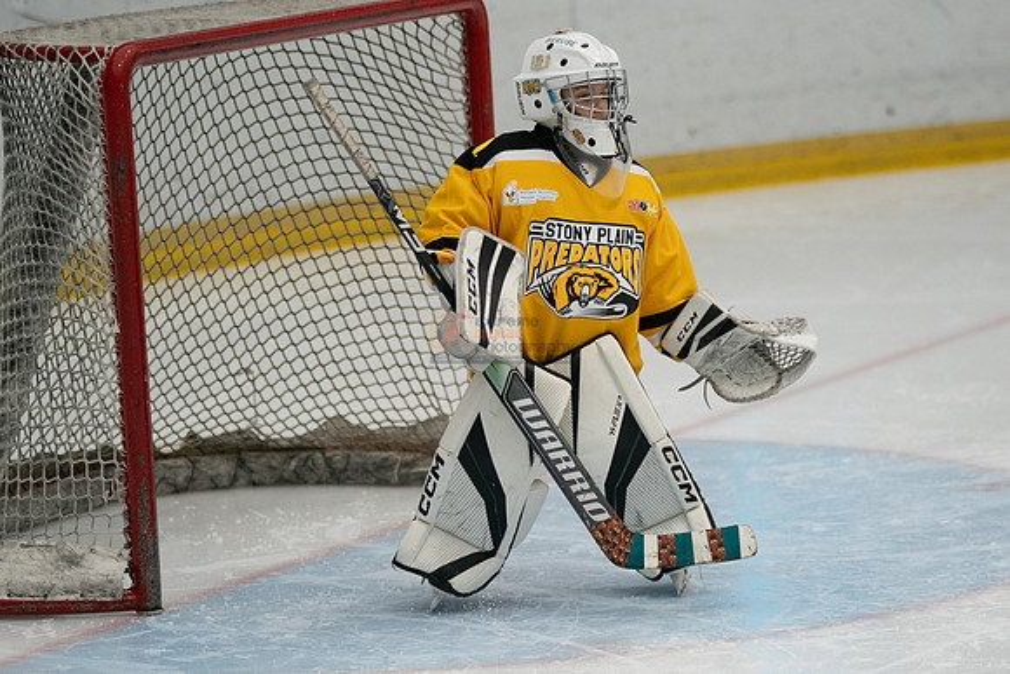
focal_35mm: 215
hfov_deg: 9.6
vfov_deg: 6.4
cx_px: 563
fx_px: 6034
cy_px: 337
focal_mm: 157
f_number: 3.2
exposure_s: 1/2000
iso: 2500
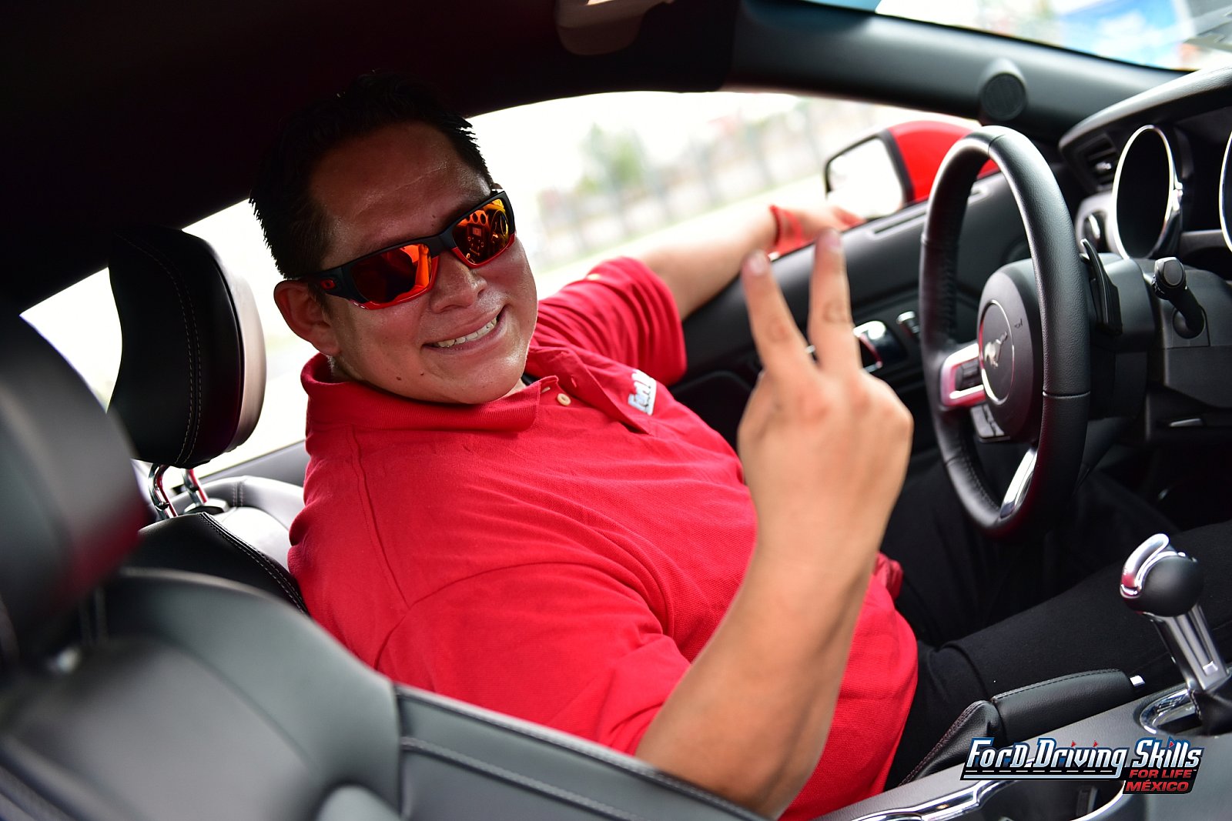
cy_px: 410
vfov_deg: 28.1
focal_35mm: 48
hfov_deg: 41.1
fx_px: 1643
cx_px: 616
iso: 640
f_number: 2.8
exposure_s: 1/640
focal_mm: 48
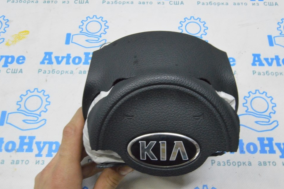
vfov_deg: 36.3
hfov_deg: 52.5
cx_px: 147
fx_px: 288
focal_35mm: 37
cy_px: 94
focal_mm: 23
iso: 6400
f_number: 20
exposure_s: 1/20
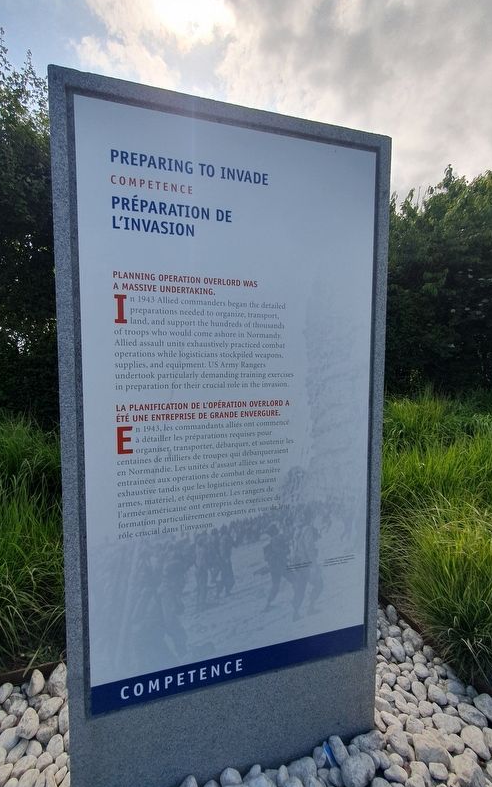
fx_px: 300
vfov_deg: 105.3
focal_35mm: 14
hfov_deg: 78.4
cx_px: 220
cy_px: 390
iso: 50
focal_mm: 1.8
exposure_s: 1/1072
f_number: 2.2
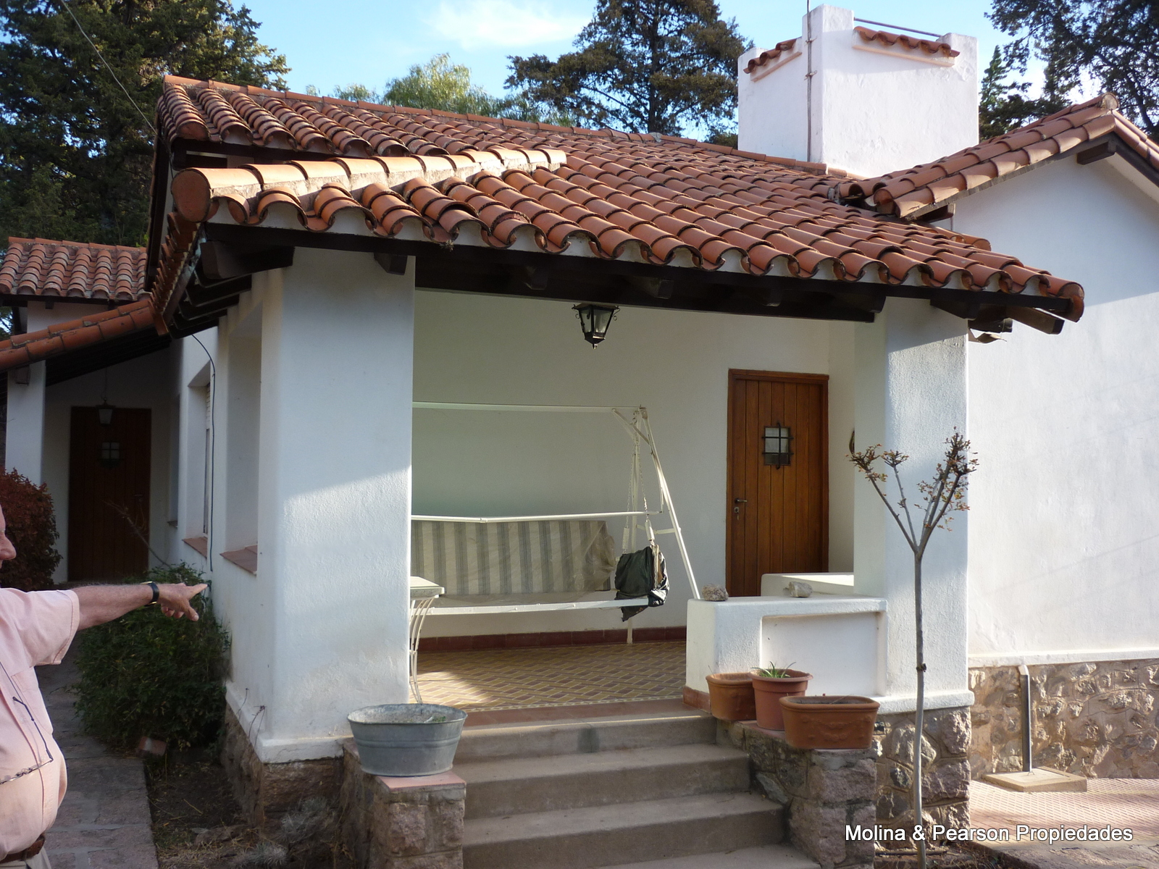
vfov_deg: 42.9
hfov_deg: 55.4
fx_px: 1105
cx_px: 580
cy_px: 434
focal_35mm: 33
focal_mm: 5.5
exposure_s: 1/200
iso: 80
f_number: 2.8
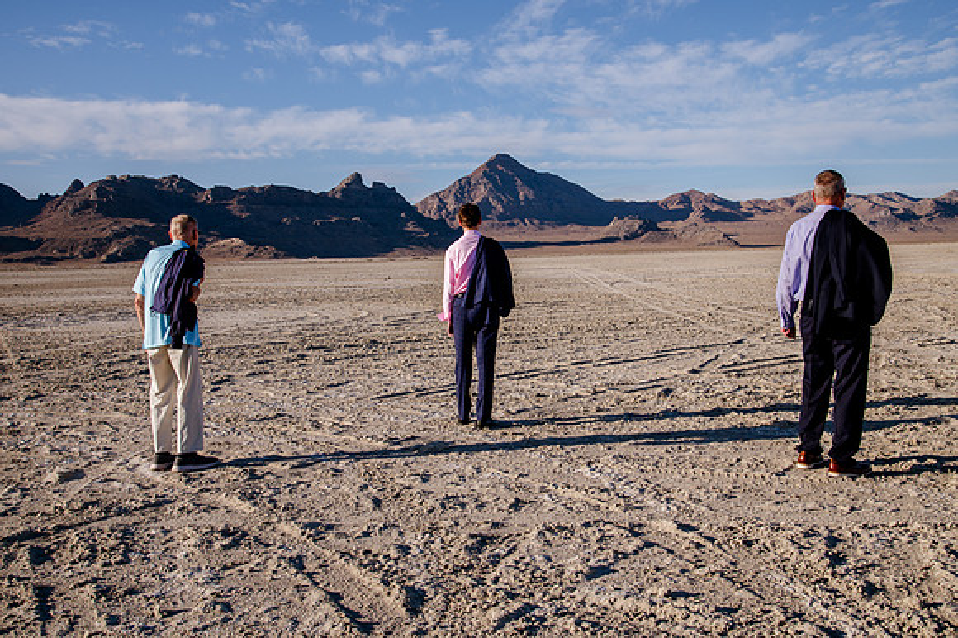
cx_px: 469
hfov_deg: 49.8
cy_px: 313
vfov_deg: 34.4
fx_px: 1031
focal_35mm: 39
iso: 200
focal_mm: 38
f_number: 11
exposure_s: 1/320
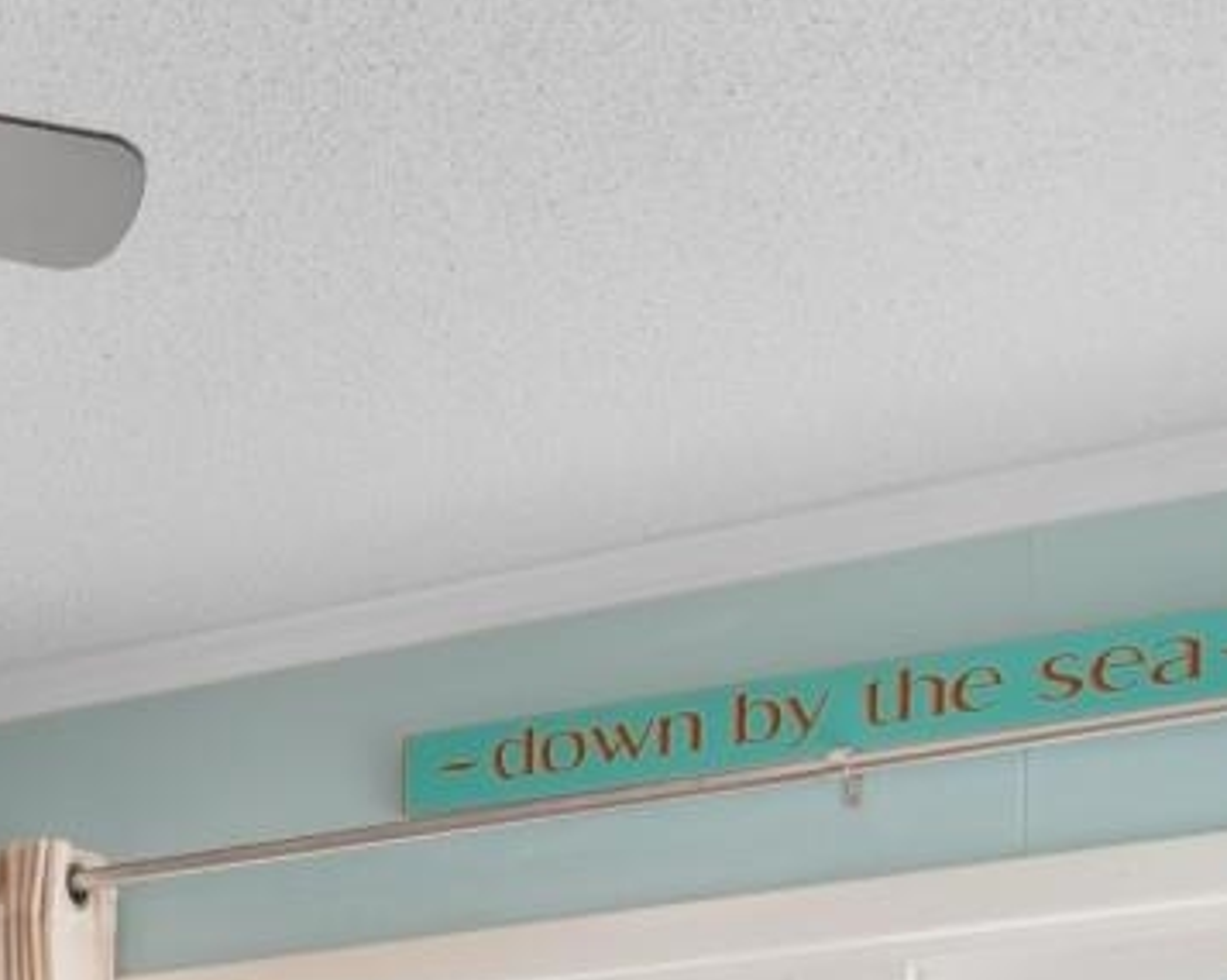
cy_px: 1633
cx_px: -670
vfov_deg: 16.5
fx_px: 2939
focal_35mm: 81
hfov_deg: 20.0
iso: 100
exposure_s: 1/30
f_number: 4.8
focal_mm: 13
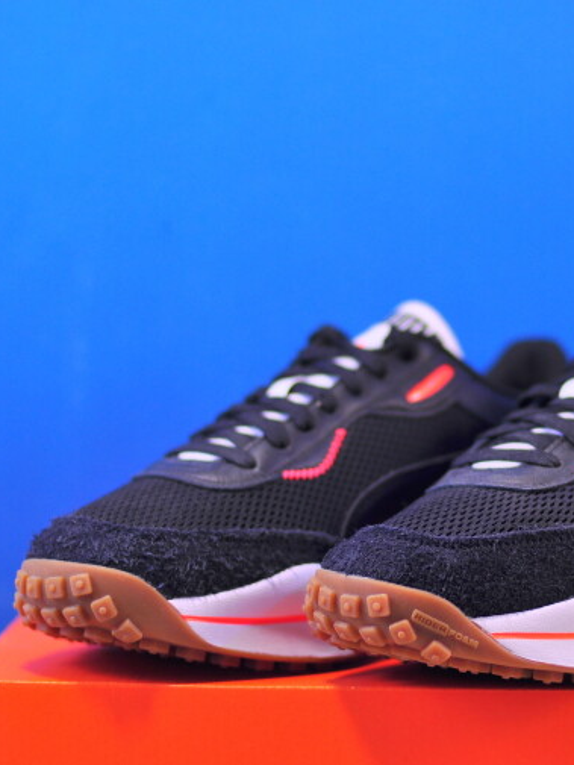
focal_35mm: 114
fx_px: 2519
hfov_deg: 12.9
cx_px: 444
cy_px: 366
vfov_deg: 17.3
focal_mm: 50
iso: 250
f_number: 2
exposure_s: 1/320
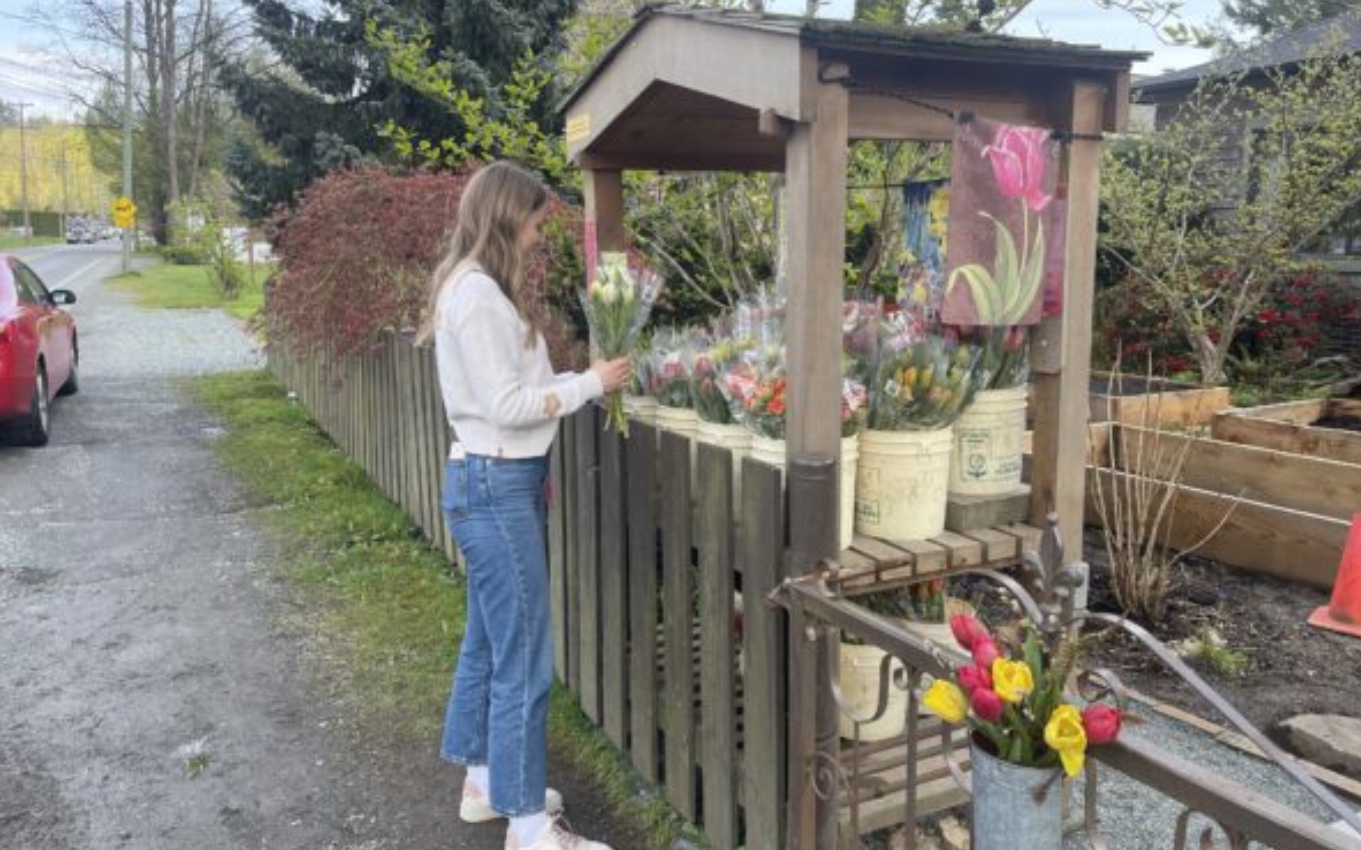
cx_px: 684
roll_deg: +0.1
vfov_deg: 44.5
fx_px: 1038
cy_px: 382
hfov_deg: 66.5
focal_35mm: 28
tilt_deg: -7.1
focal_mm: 5.1
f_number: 1.6
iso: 50
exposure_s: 1/750
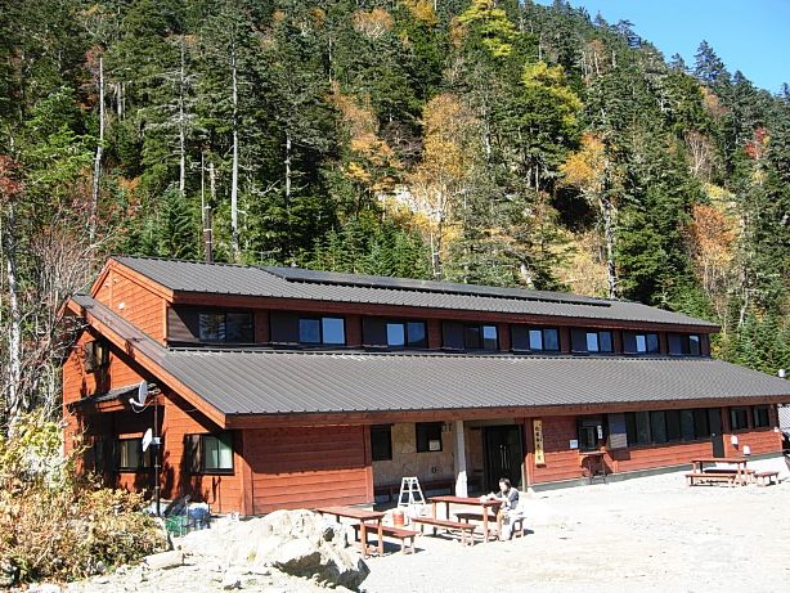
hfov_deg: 51.3
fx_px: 822
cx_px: 395
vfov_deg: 39.7
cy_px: 296
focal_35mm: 36
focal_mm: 7.5
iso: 50
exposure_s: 1/271
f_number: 3.8
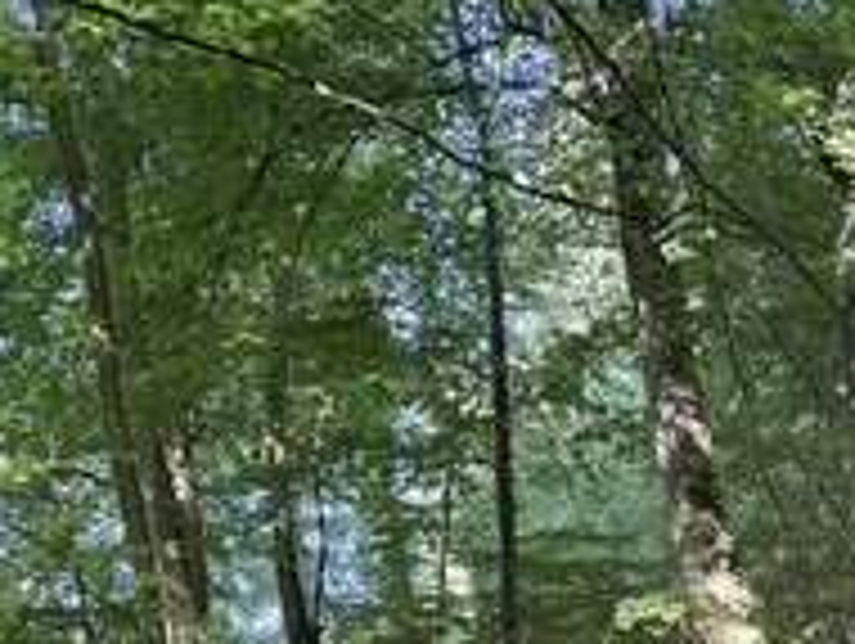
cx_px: 828
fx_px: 1558
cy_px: 840
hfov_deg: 29.0
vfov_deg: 21.1
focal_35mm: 63
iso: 250
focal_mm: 6.76
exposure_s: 1/60
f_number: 1.78
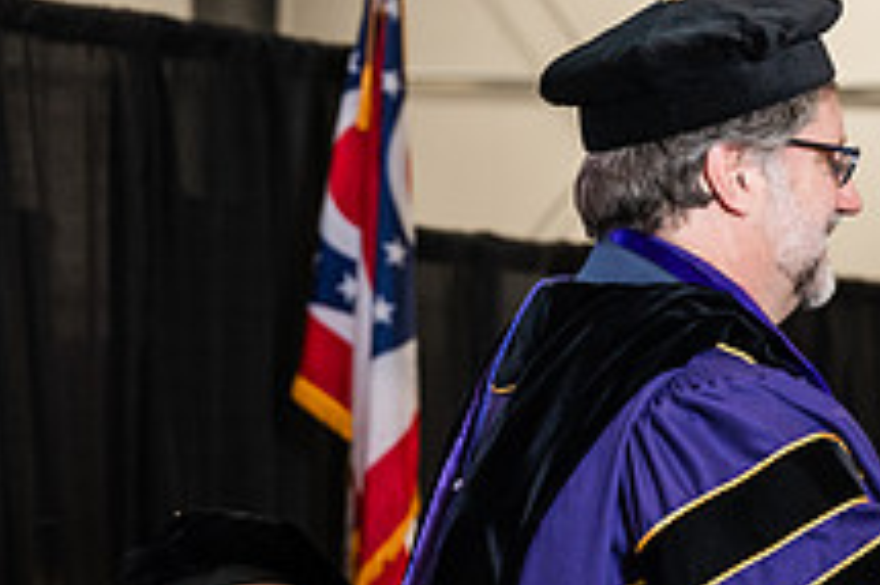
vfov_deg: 7.2
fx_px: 4616
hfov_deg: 10.7
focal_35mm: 189
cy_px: 493
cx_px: 991
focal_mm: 70
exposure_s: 1/200
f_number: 4
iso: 1250
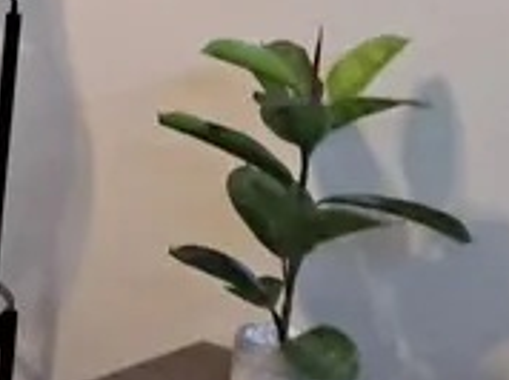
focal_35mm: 135
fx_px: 1982
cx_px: -329
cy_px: 266
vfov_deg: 10.9
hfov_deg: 13.5
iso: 320
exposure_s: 1/30
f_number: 2
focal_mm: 4.6
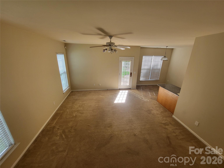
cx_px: 112
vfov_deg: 89.9
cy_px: 84
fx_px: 84
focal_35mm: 13
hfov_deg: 106.2
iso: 64
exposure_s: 1/60
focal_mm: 1.74
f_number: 2.2
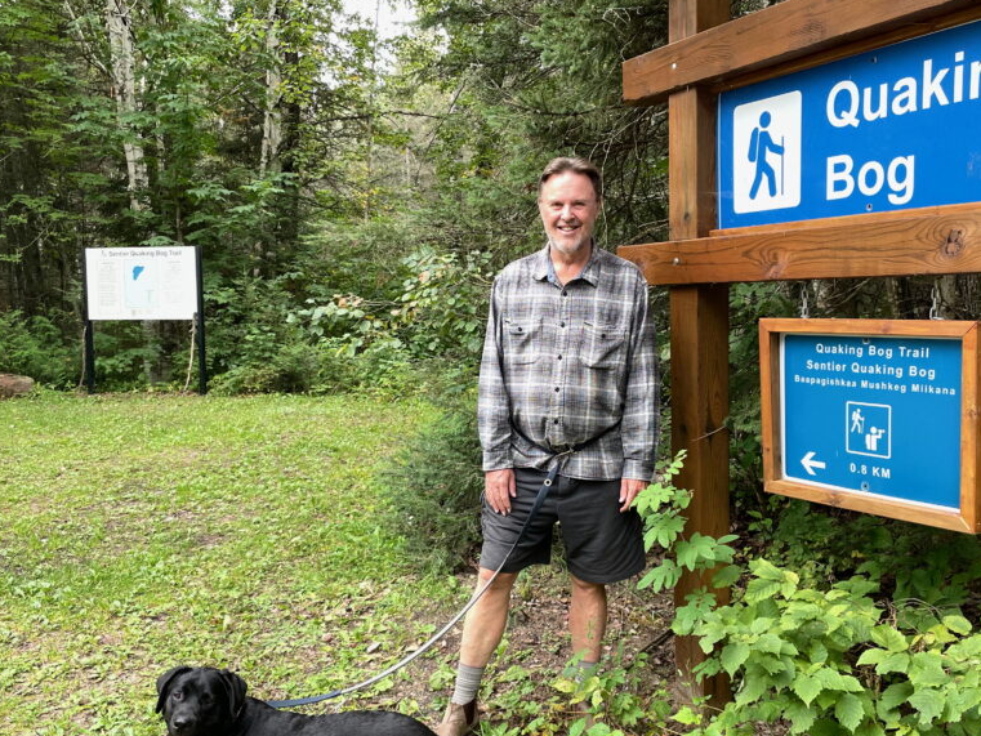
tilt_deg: -6.4
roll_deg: +1.2
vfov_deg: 40.6
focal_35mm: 35
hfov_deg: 52.6
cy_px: 425
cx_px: 522
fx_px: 992
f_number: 1.6
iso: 100
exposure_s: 1/121
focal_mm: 4.2
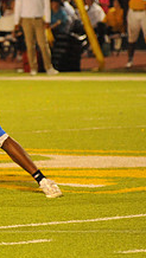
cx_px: -193
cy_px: 149
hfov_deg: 2.2
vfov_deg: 3.9
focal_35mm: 556
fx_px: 3818
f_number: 5.6
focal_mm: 200
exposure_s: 1/200
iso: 6400
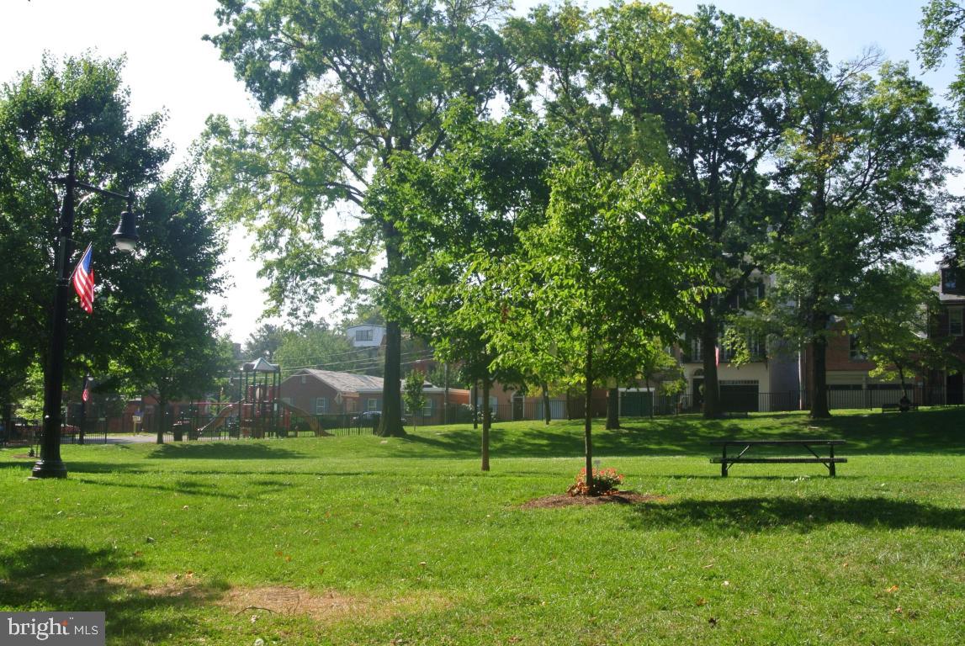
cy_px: 323
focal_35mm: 47
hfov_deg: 41.9
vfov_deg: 28.7
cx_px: 482
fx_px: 1261
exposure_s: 1/80
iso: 100
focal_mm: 17.5
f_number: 11
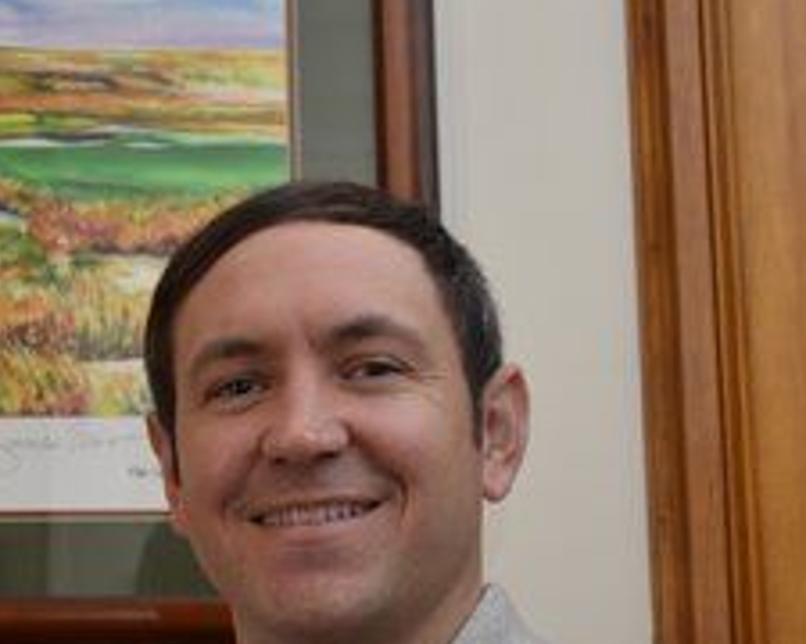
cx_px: 125
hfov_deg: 16.8
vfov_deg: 13.6
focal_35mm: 113
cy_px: 469
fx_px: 2696
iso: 400
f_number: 5.6
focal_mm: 30
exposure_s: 1/60
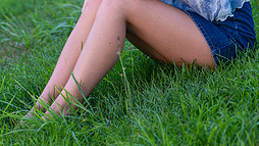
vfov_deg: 5.8
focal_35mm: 208
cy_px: -37
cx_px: 116
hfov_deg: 10.4
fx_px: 1429
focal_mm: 112
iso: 160
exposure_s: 1/200
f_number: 4
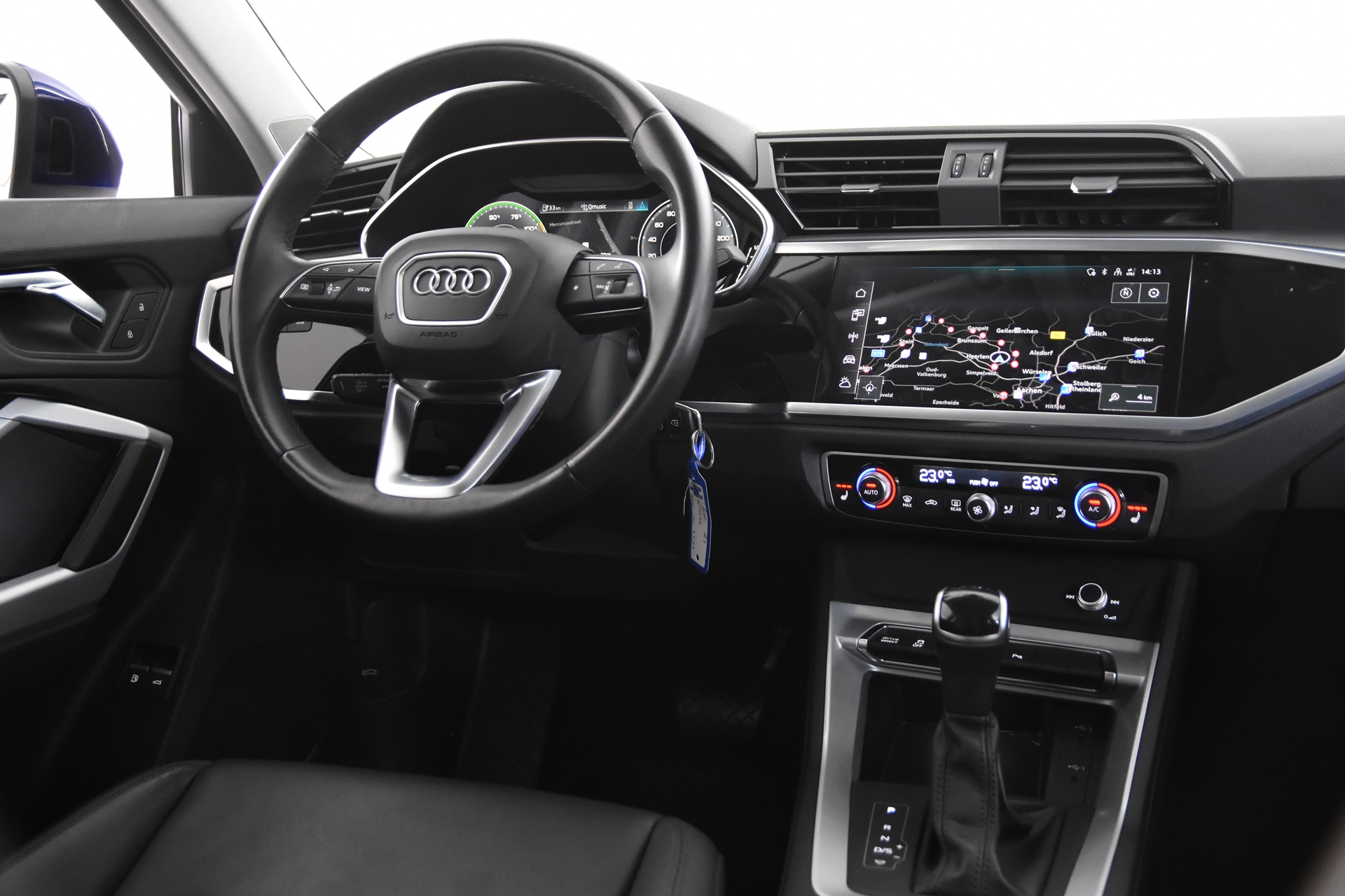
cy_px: 448
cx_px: 672
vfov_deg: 36.9
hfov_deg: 53.1
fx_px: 1345
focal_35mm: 36
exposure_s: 1/40
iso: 3200
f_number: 3
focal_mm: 24
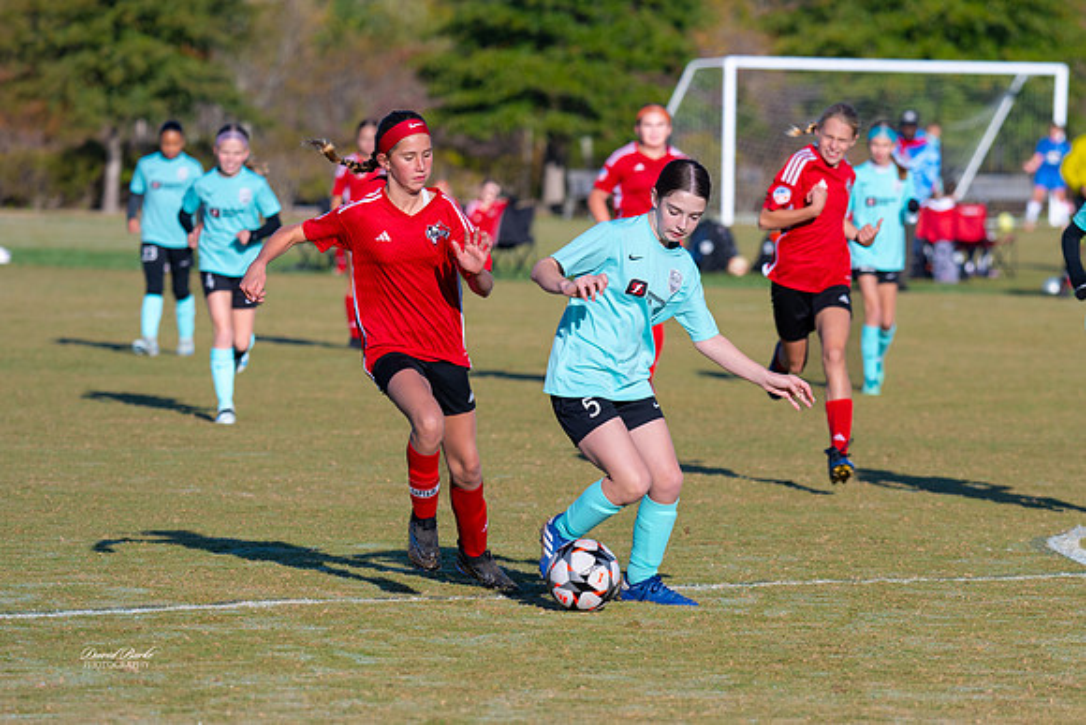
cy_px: 471
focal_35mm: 304
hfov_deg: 6.8
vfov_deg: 4.5
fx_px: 9169
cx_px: 639
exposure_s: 1/1000
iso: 180
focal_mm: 230
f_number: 5.6
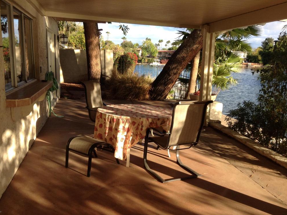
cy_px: 108
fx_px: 281
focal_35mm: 34
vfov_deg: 41.7
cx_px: 140
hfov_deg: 54.0
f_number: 2.4
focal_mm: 3.3
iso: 25
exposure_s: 1/355
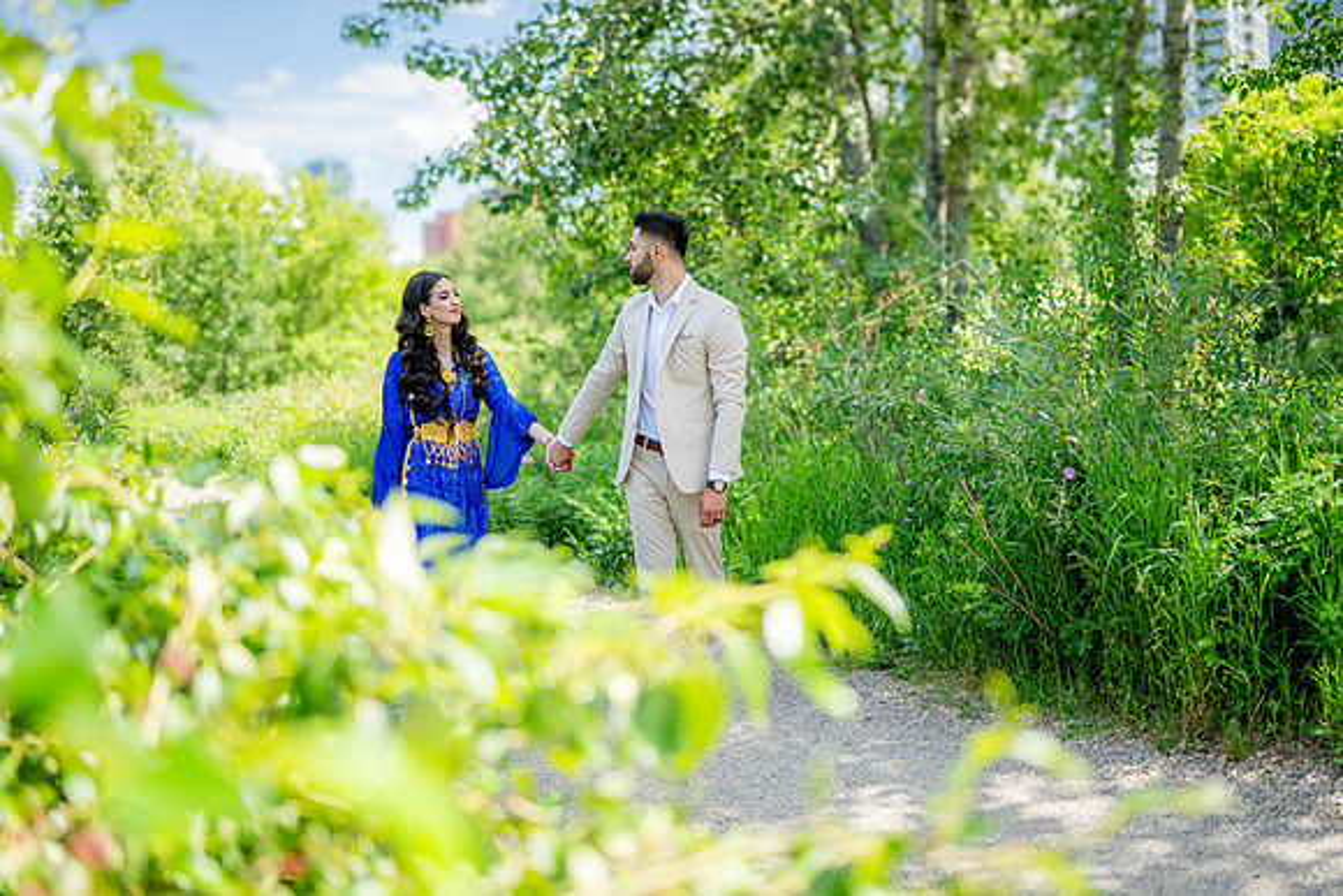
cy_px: 448
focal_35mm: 35
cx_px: 672
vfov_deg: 37.9
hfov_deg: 54.4
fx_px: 1306
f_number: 1.2
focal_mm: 35
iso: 125
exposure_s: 1/3200
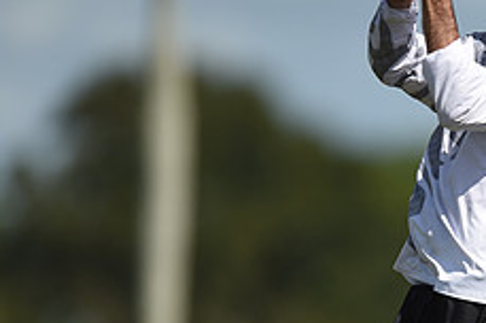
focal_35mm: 1014
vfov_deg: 1.4
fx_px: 13670
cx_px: 548
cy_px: 306
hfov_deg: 2.0
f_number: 2.8
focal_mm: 400
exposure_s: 1/6400
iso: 200
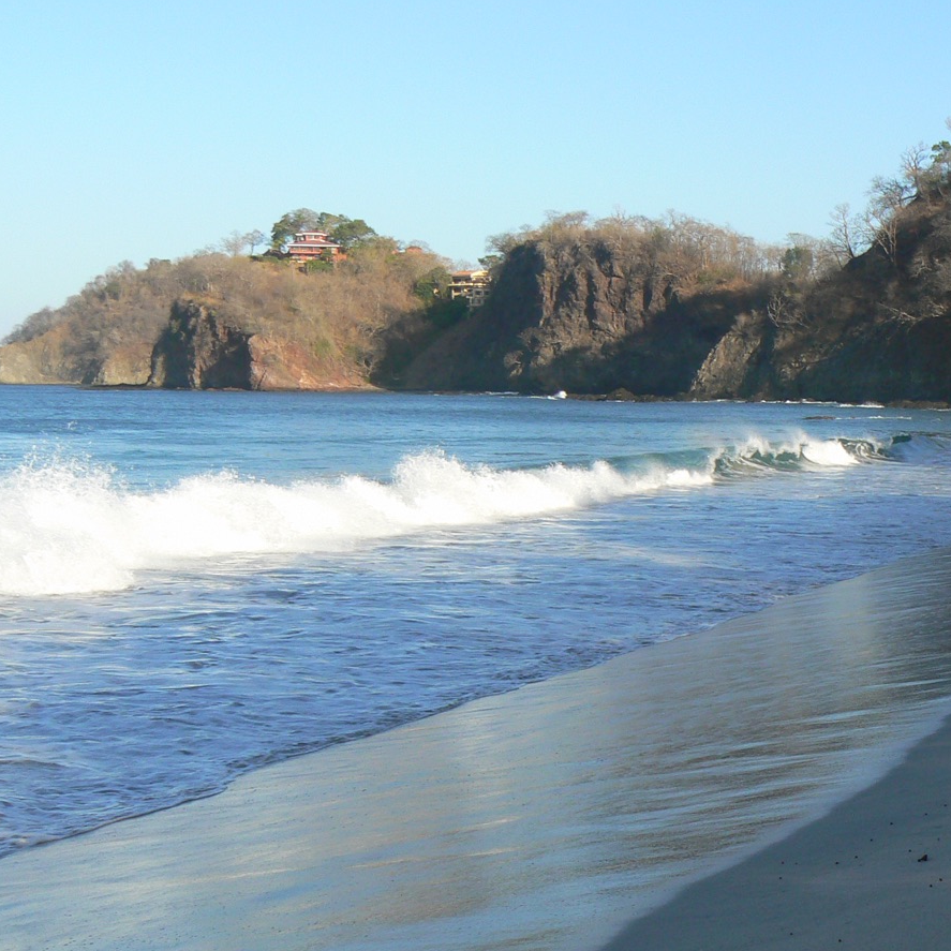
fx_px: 2082
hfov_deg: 25.2
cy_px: 634
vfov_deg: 25.6
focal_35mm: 67
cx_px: 785
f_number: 5.6
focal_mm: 6.9
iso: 80
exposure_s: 1/250
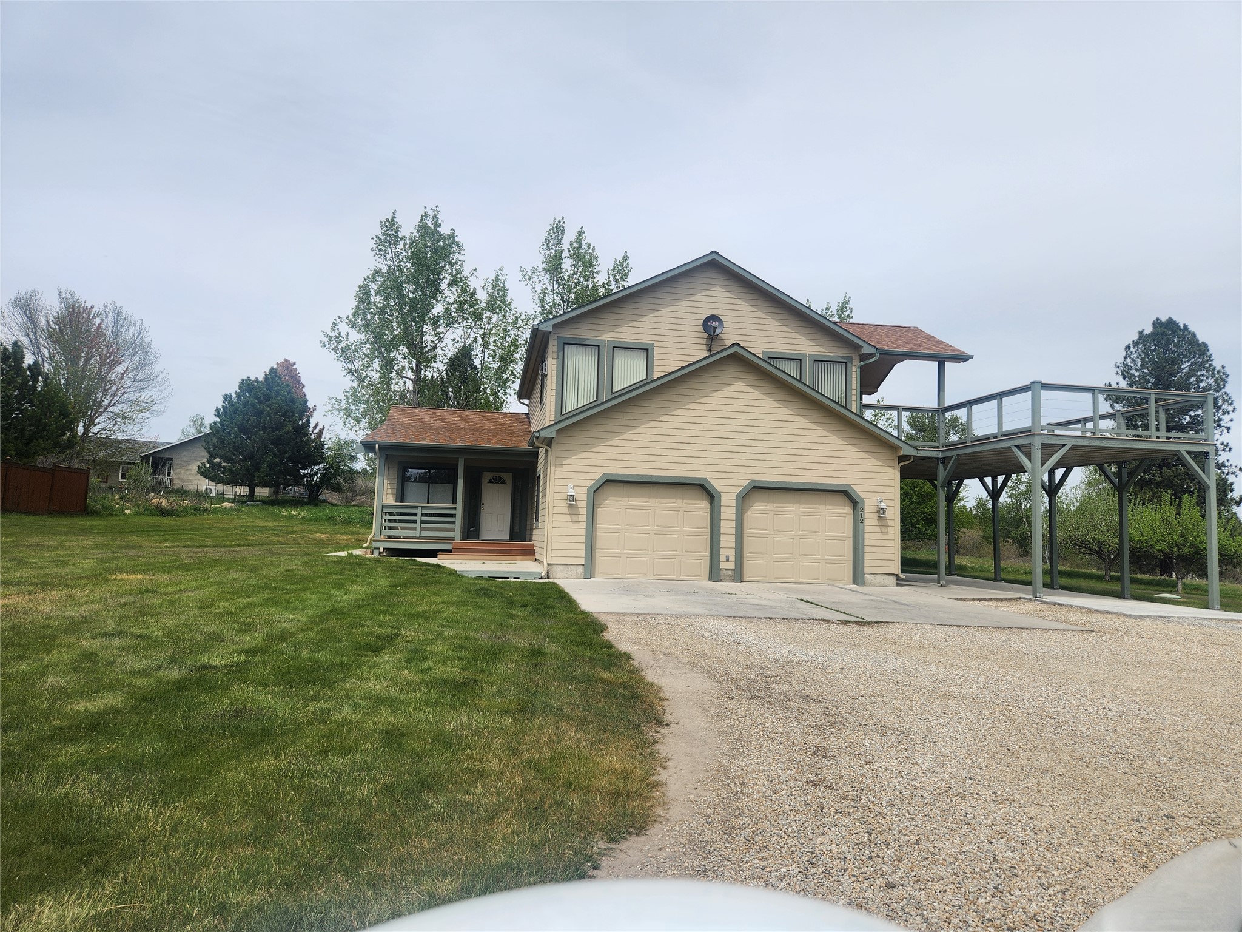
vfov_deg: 58.9
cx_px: 621
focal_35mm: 23
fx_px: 825
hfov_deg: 73.9
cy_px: 466
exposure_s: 1/2820
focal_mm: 5.4
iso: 20
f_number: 1.8
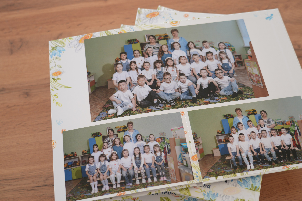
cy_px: 97
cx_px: 163
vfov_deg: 29.9
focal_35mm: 45
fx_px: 377
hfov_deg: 43.6
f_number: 4
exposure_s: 1/125
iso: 125
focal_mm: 41
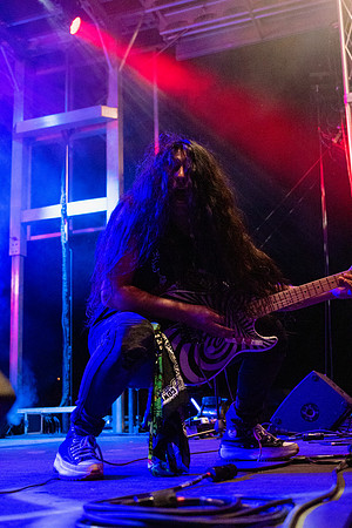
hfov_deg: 31.9
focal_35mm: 42
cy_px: 264
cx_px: 176
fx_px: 616
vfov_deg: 46.4
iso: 4000
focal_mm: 28.5
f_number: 2.8
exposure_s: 1/500
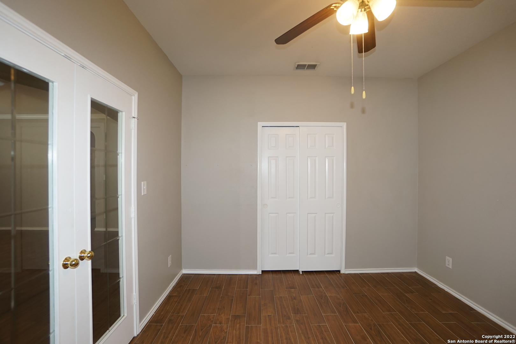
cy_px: 172
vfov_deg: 77.3
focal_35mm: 15
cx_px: 258
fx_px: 215
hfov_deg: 100.4
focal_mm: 10
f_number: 4
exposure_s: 1/60
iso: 400
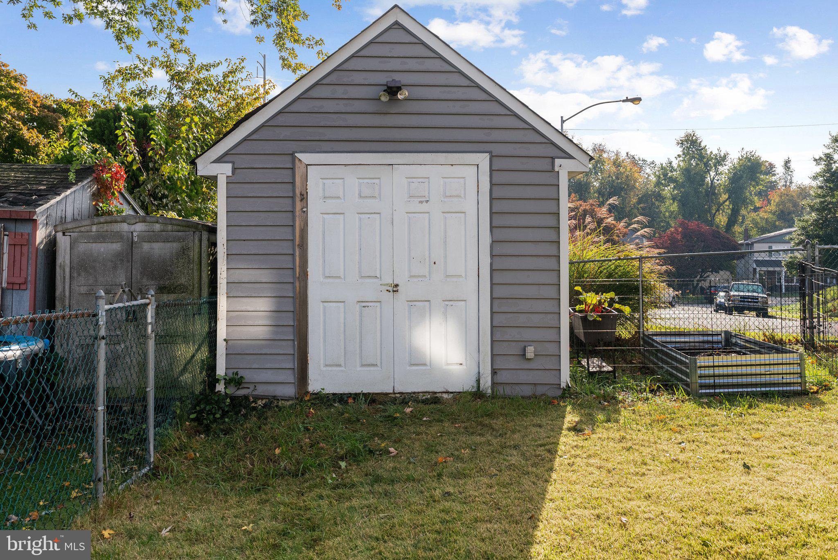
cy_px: 280
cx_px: 419
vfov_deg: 42.4
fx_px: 722
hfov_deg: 60.3
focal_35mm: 31
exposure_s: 1/320
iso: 250
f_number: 7.1
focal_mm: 31
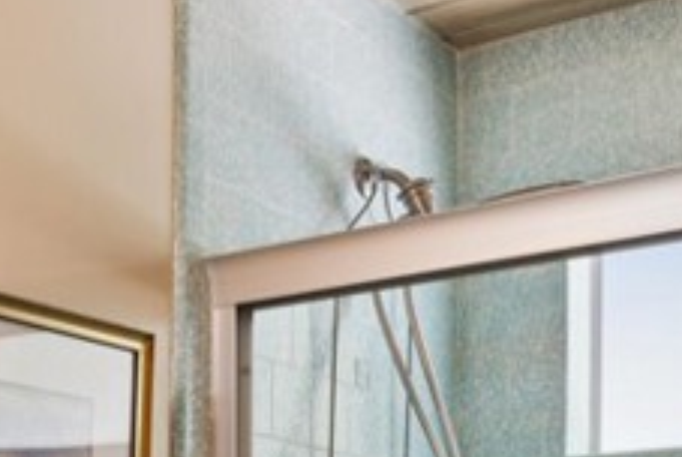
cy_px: 658
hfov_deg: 24.4
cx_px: 144
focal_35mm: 82
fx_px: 1554
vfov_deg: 15.6
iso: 100
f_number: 13
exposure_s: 1.3
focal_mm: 18.2
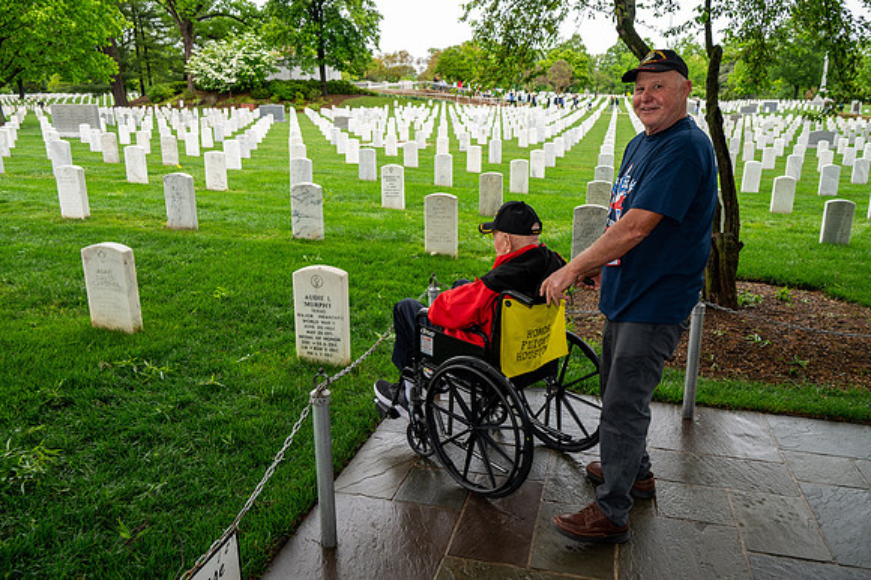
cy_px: 290
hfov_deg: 64.6
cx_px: 436
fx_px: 689
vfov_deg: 45.6
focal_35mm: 28
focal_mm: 28.5
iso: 500
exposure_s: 1/100
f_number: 6.3
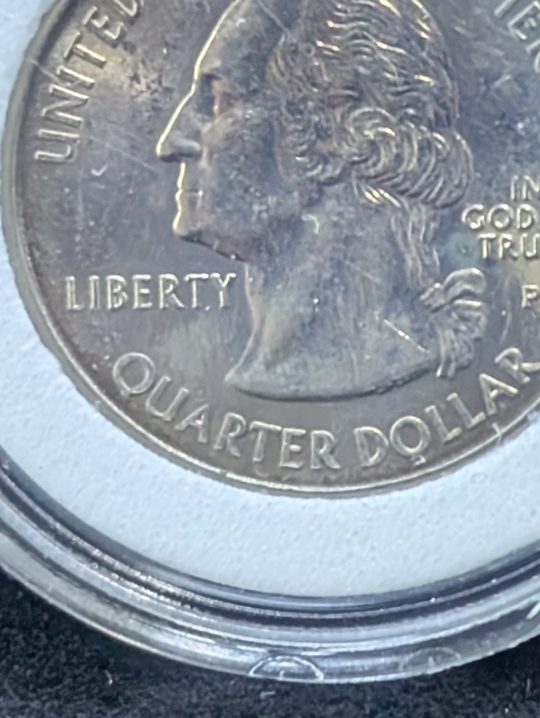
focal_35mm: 197
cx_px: 777
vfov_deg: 10.0
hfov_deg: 7.4
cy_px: 79
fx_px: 4088
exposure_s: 1/46
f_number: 1.68
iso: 257
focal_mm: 6.9
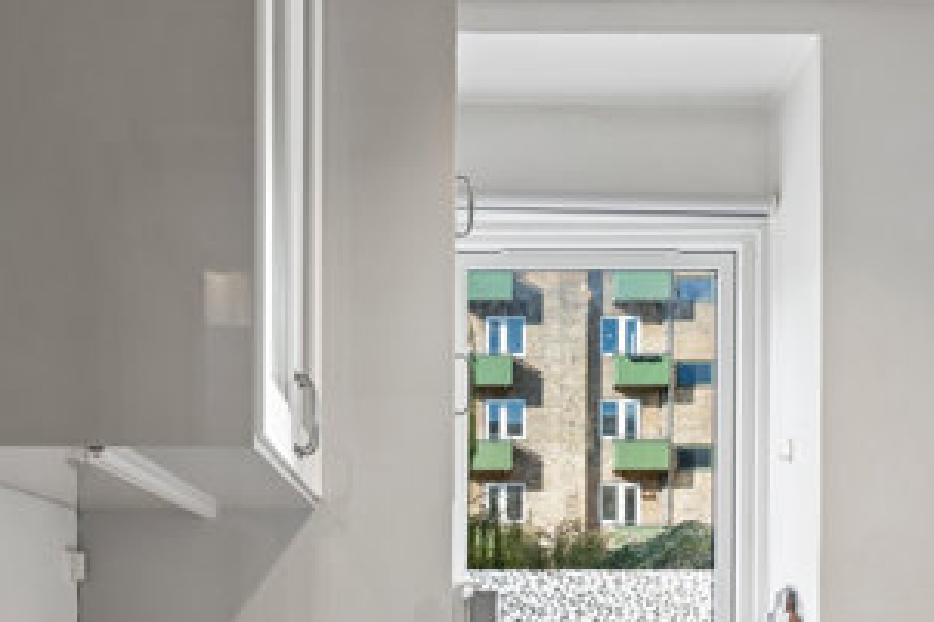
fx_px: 1374
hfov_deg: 37.5
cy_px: 645
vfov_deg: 24.2
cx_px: 464
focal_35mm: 53
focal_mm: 20
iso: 160
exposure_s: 1/8
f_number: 9
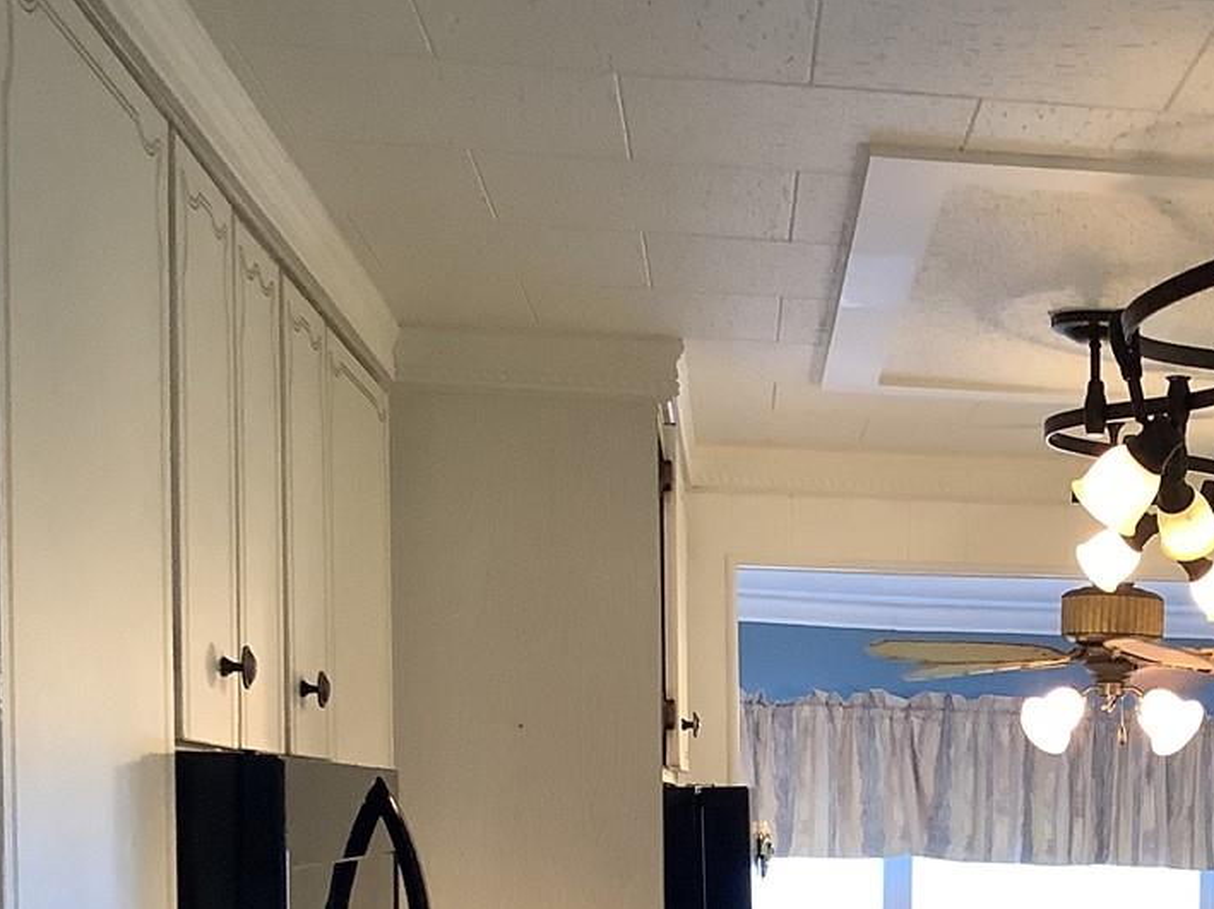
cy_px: 971
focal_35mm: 70
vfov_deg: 20.1
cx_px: 1144
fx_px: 2454
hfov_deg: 26.6
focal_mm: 3.3
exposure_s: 1/60
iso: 160
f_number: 2.4
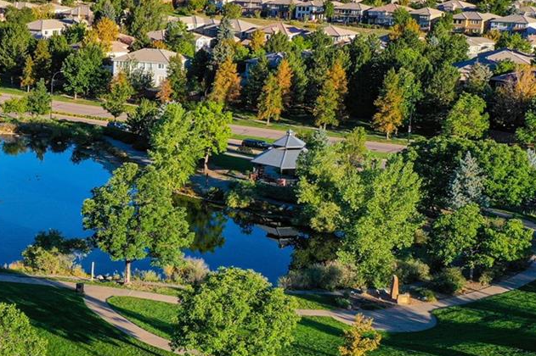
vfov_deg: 19.1
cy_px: 246
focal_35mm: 71
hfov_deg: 26.6
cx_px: -23
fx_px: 1057
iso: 100
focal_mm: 10.26
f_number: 5.6
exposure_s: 1/320
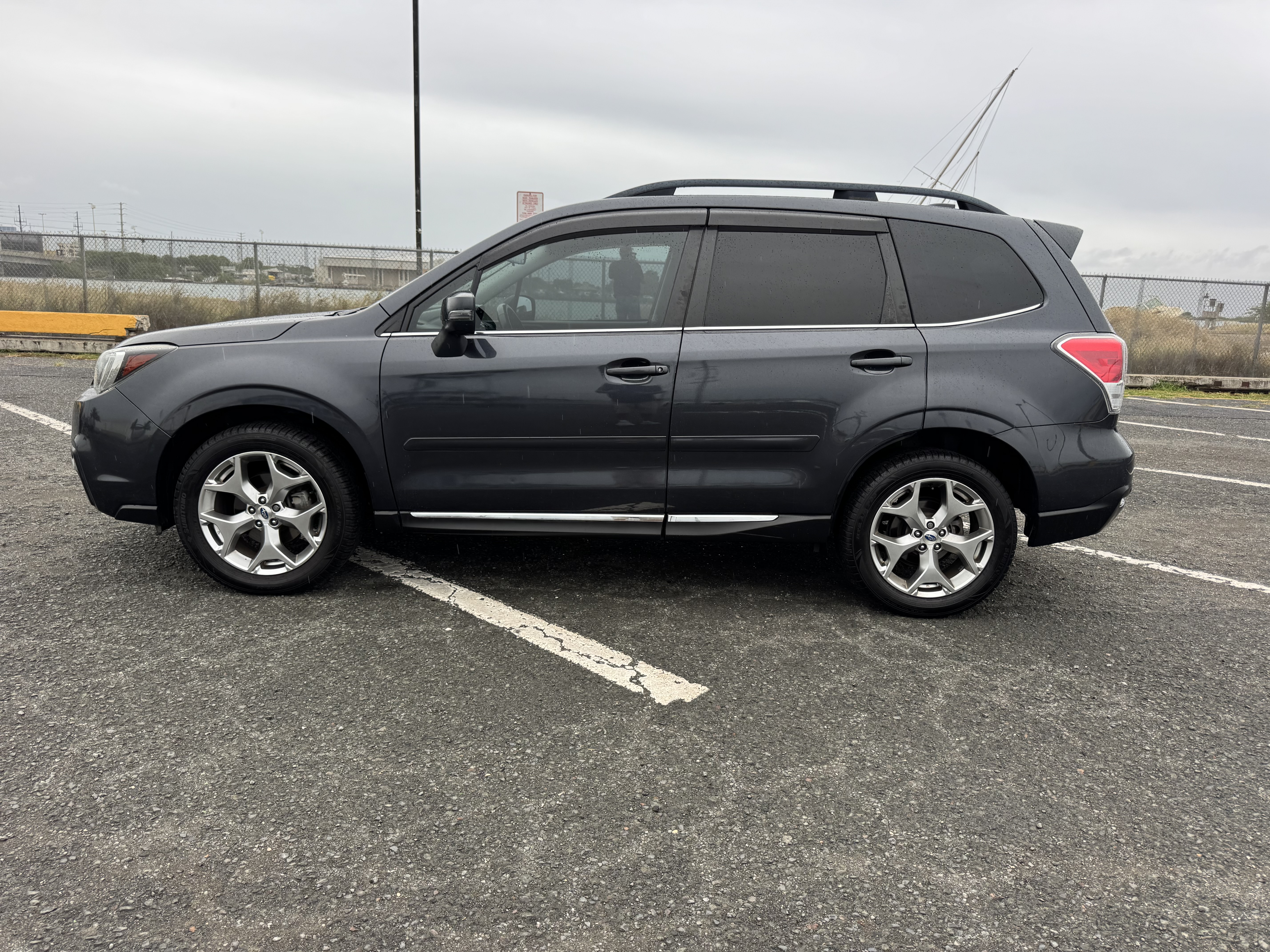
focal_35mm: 24
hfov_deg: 71.6
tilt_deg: -12.6
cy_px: 476
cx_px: 635
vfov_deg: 56.8
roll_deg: -3.0
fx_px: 881
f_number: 1.78
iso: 80
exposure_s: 1/318
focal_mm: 6.76
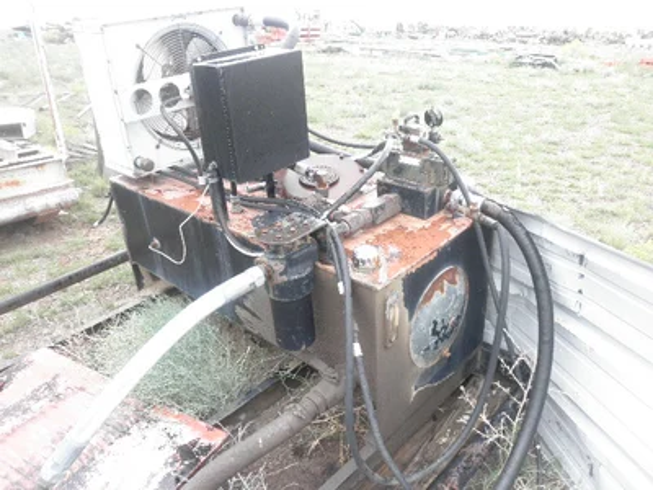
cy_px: 245
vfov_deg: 49.7
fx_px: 528
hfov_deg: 63.4
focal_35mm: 28
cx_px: 326
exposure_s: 1/30
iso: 125
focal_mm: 5
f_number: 3
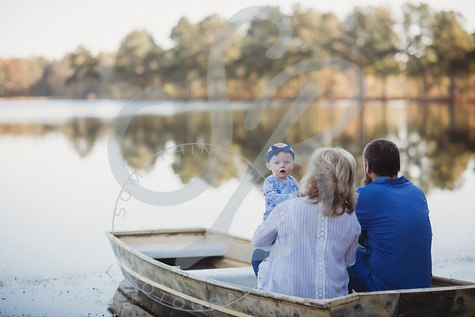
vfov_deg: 16.0
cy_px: 158
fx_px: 1131
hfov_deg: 23.7
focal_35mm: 86
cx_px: 236
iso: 100
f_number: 2.8
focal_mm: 85
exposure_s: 1/500
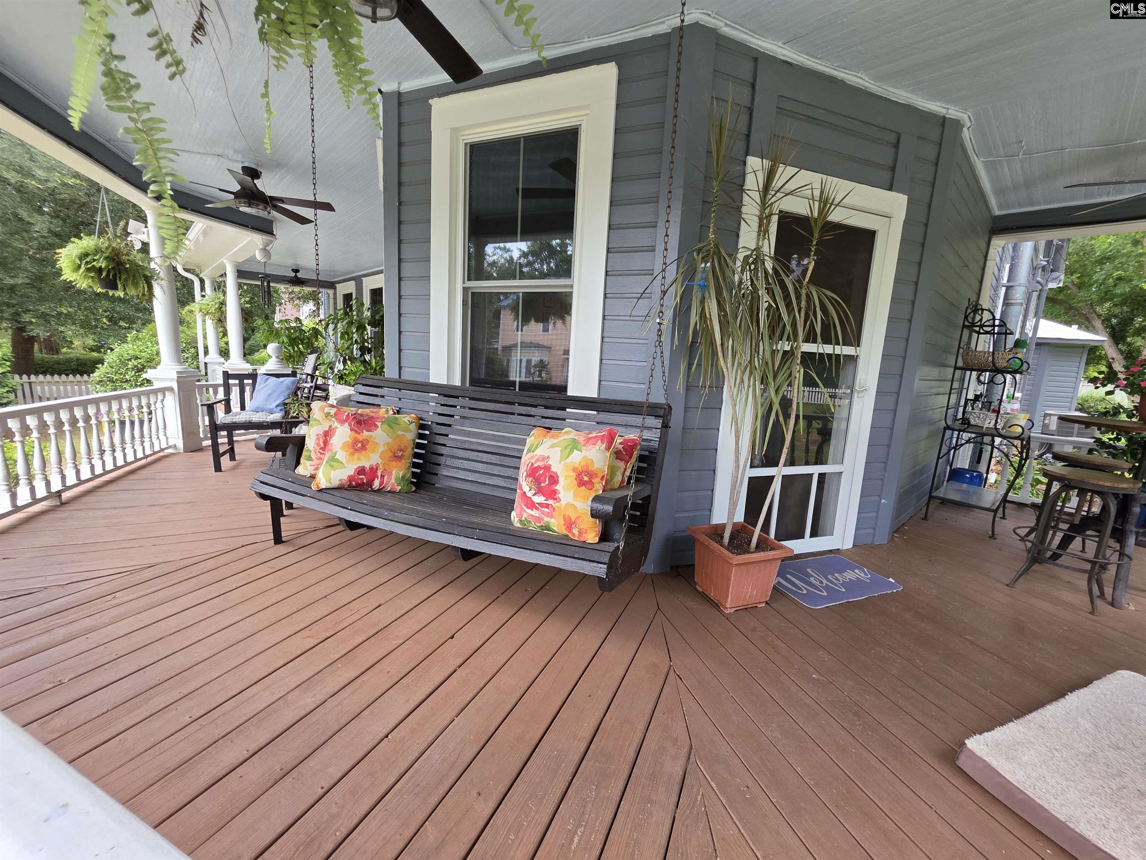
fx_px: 430
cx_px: 573
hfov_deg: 106.2
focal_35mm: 13
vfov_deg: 89.9
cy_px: 430
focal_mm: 2.2
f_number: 1.9
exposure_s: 1/359
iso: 80
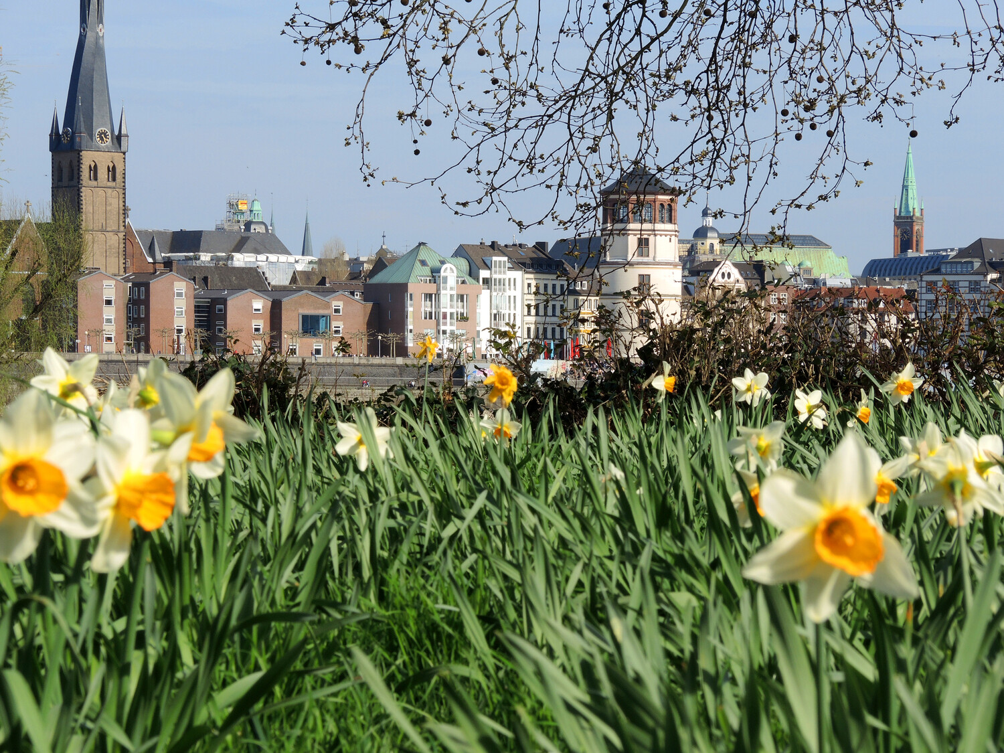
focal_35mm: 135
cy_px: 376
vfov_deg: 11.0
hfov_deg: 14.6
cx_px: 502
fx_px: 3916
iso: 80
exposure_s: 1/250
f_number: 7.1
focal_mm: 28.4
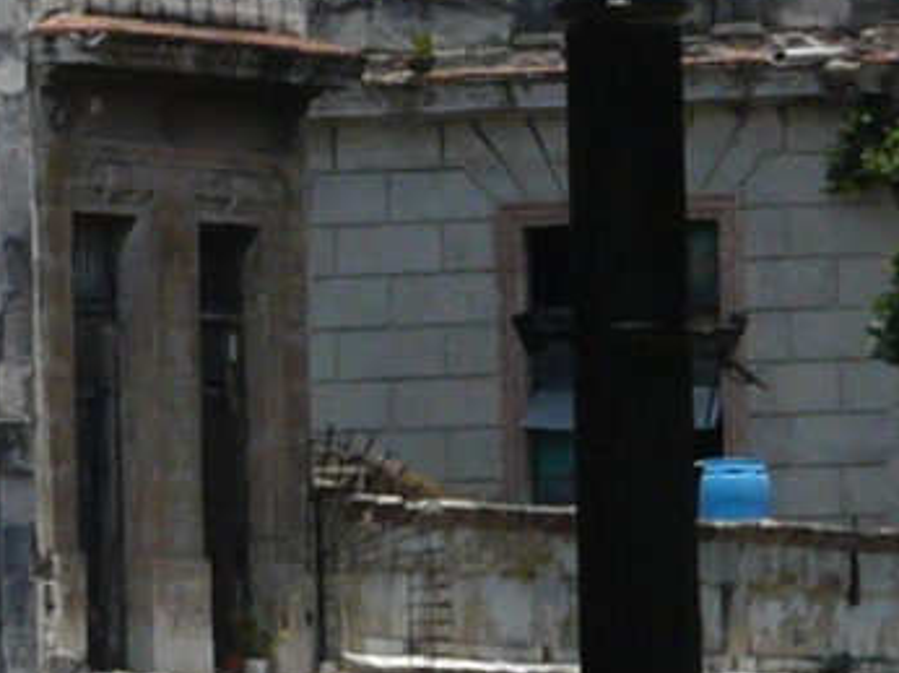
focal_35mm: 1162
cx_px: -1177
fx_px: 30157
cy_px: 647
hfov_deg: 1.7
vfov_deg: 1.3
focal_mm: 25.9
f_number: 6.3
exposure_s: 1/400
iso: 100
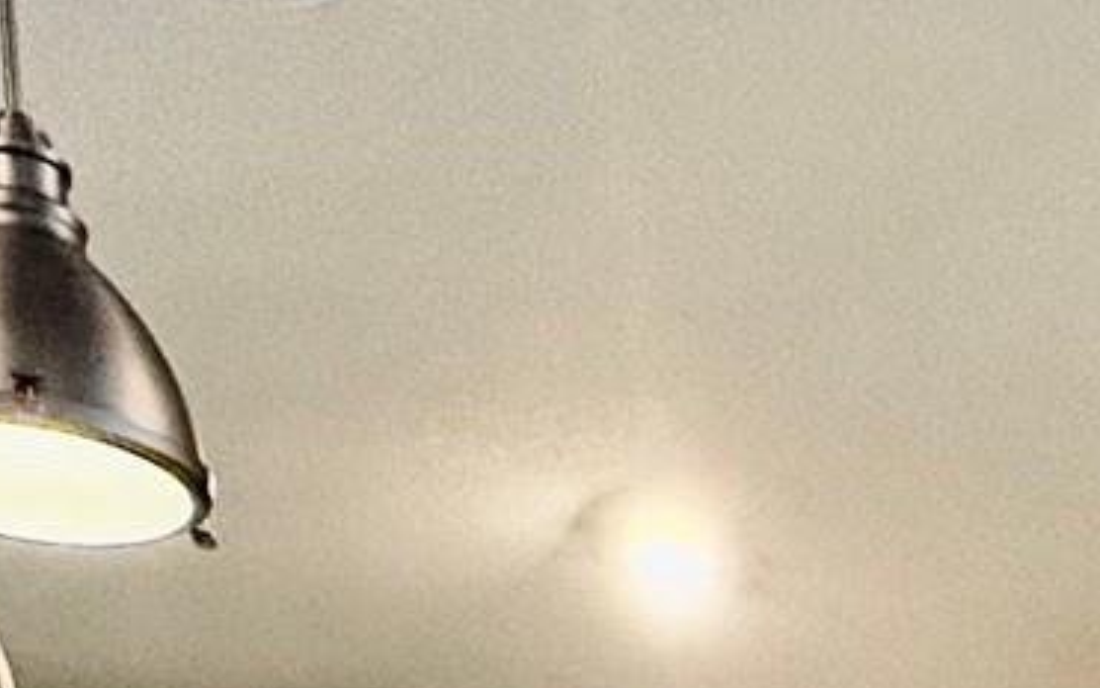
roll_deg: +0.4
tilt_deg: -9.2
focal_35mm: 82
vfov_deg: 11.2
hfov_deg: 24.3
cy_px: 1966
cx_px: 1056
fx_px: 2459
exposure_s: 1/60
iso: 400
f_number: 2.2
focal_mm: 2.22
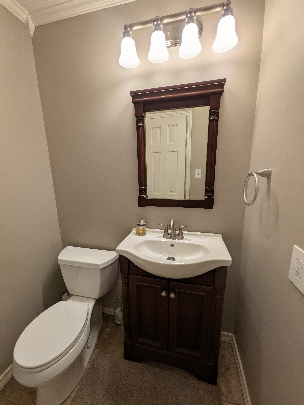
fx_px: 164
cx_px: 152
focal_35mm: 14
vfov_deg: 102.1
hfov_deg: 85.7
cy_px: 202
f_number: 2.2
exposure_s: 1/120
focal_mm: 1.85
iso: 51
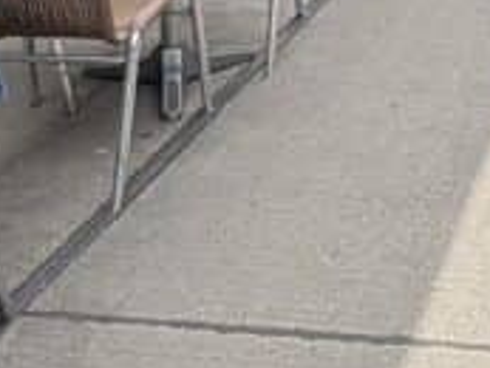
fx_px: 1176
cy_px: -255
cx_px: 566
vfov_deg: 15.7
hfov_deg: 22.0
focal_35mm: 83
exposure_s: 1/1143
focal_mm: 2.22
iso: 50
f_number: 2.2
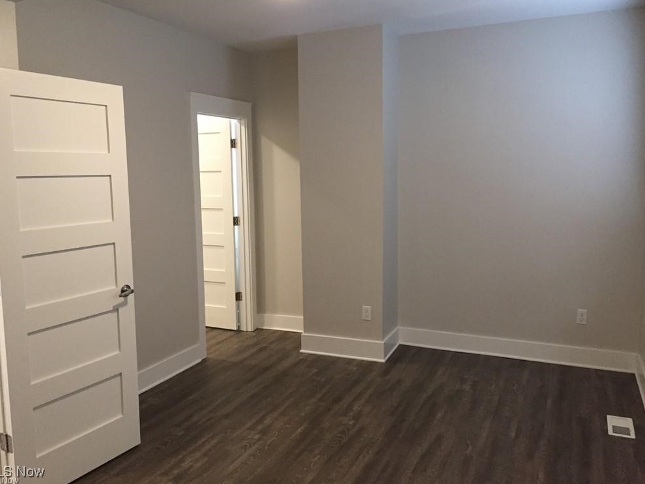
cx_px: 313
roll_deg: +1.2
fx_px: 559
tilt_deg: -6.1
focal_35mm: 30
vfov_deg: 46.8
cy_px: 235
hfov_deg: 60.0
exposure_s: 1/30
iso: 200
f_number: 2.2
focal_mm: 4.15
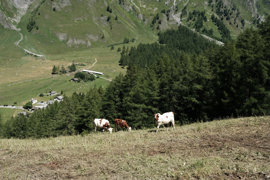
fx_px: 263
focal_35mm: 35
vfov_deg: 37.9
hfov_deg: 54.4
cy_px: 90
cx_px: 135
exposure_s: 1/210
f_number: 8
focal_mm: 23
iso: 160
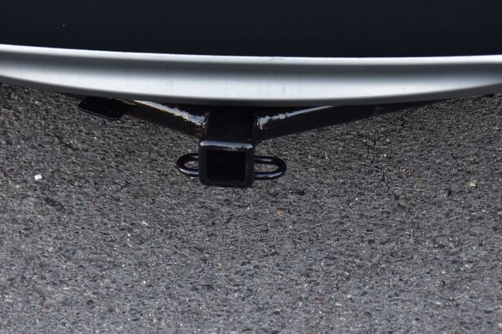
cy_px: 167
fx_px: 1150
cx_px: 251
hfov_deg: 24.6
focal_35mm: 82
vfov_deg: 16.5
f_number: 6.3
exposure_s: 1/15
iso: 450
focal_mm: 55
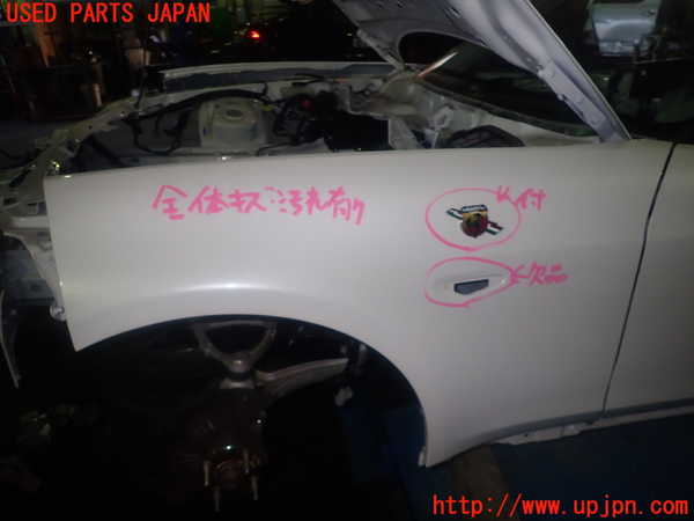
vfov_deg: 54.9
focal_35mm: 25
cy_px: 260
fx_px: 501
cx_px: 347
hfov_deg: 69.4
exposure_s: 1/30
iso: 200
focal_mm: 4.5
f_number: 5.6
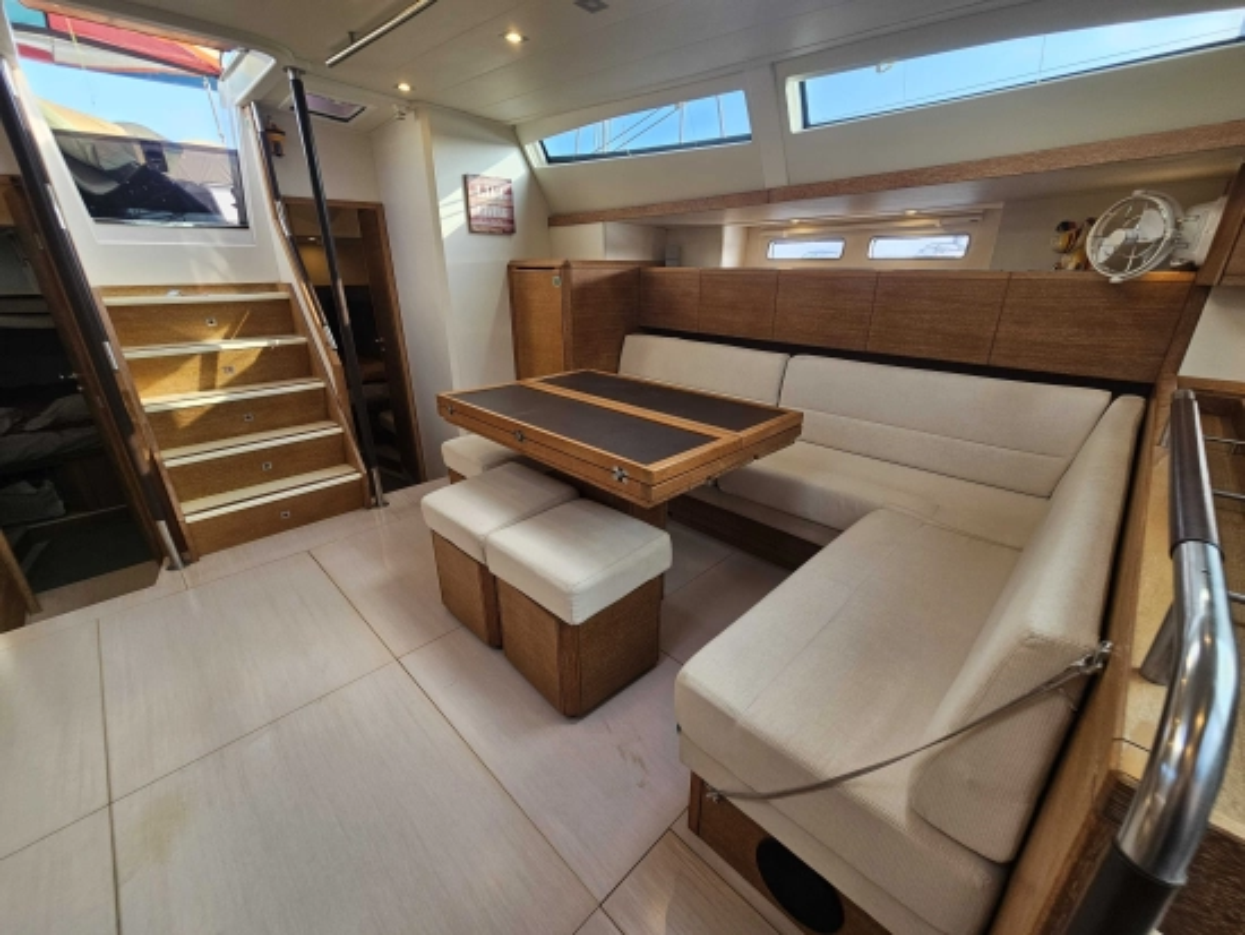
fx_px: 468
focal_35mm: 13
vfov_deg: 90.0
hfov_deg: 106.2
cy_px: 468
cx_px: 622
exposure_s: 1/100
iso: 64
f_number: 2.2
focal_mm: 2.2
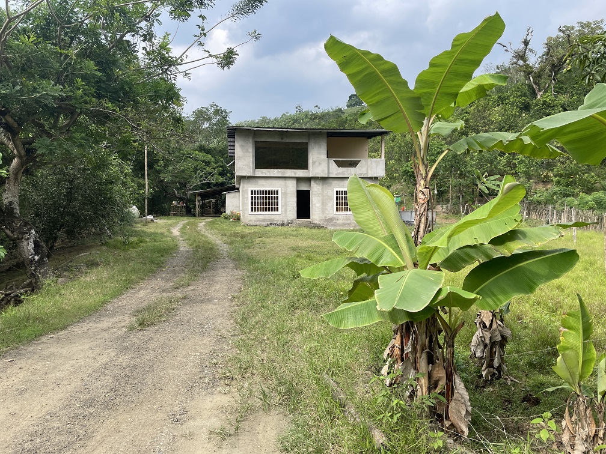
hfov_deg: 67.3
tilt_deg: +0.6
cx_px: 303
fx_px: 455
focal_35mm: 26
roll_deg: -0.7
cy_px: 227
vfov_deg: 53.1
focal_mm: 4.2
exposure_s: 1/1511
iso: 32
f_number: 1.6
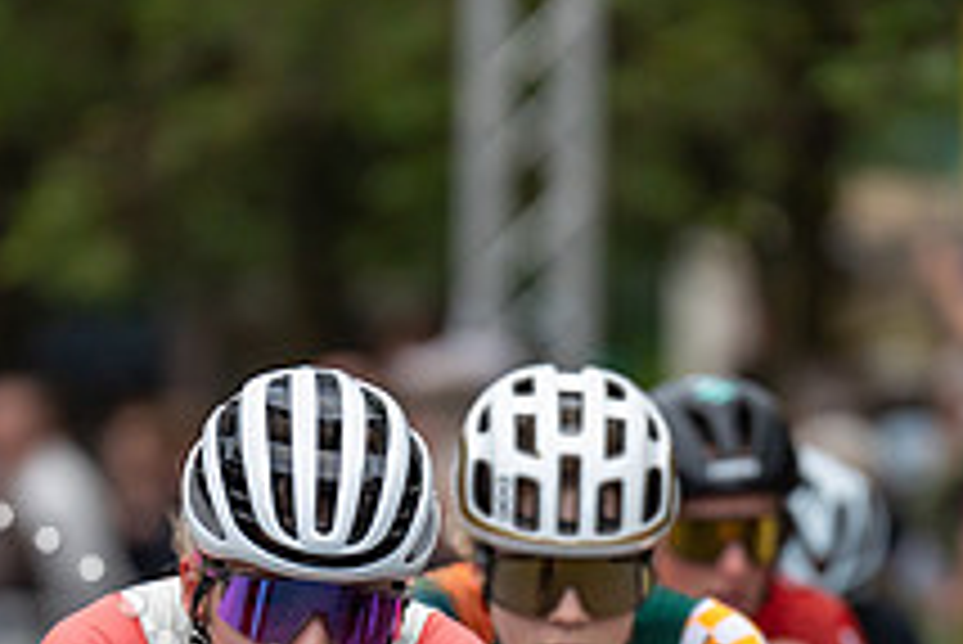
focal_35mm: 542
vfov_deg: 2.5
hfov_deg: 3.8
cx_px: 544
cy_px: 664
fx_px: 14508
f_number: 2.8
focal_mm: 200
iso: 1000
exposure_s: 1/800
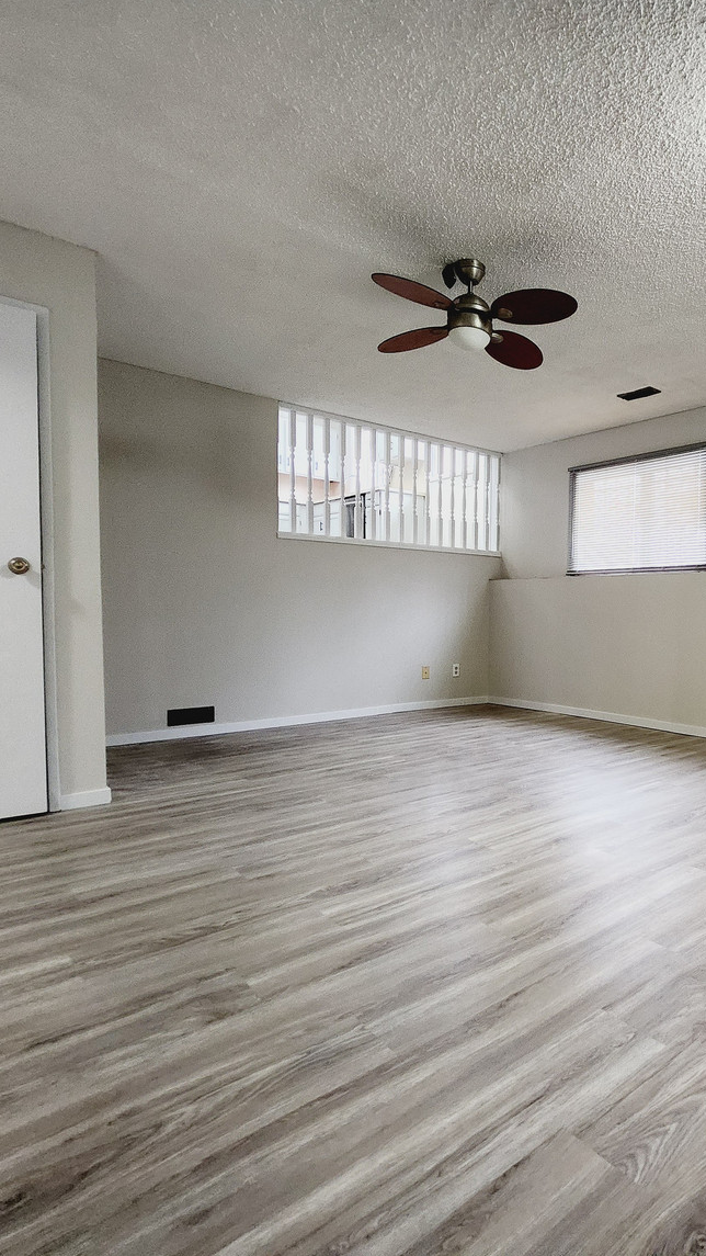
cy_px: 626
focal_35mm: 19
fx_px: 632
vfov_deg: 89.6
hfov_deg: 54.2
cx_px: 570
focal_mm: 1.74
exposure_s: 1/60
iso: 320
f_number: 2.2
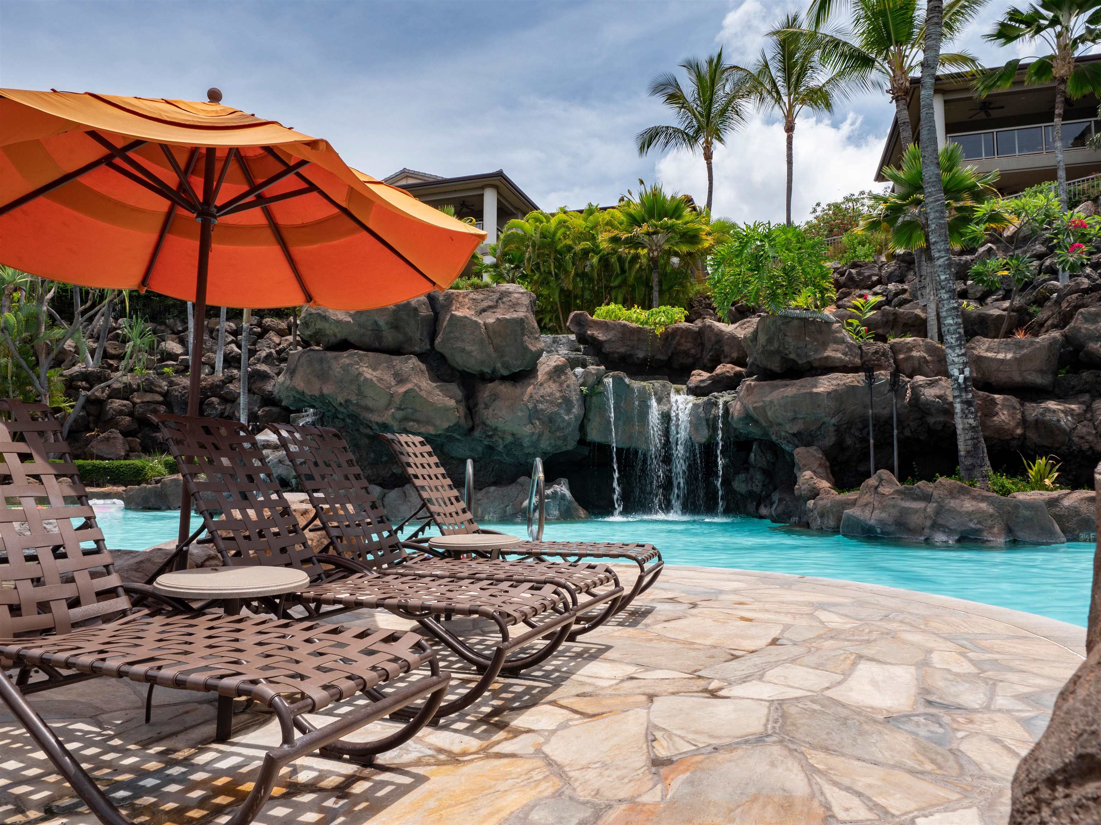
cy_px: 412
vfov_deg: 56.8
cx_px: 550
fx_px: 763
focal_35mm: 24
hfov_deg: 71.6
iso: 100
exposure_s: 1/80
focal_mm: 12
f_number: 8
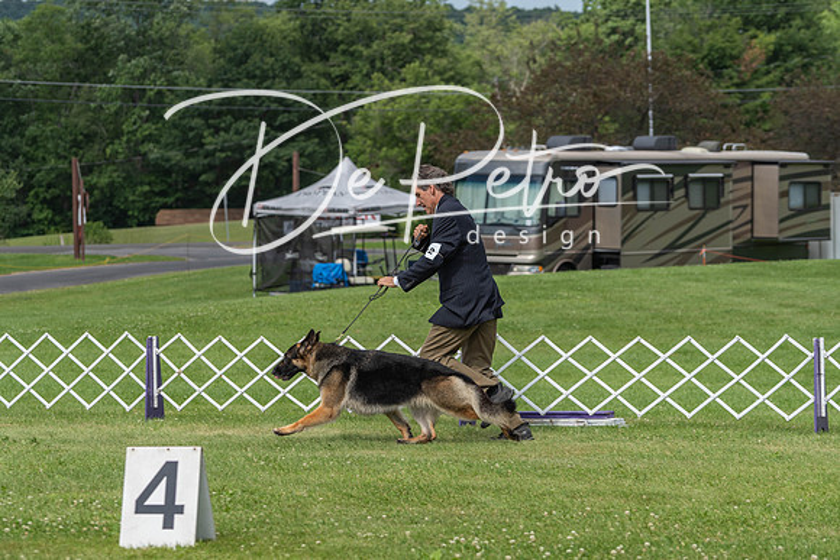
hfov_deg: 17.0
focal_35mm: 120
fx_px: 2806
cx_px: 420
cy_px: 280
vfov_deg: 11.4
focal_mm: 116
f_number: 5.6
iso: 320
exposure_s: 1/800
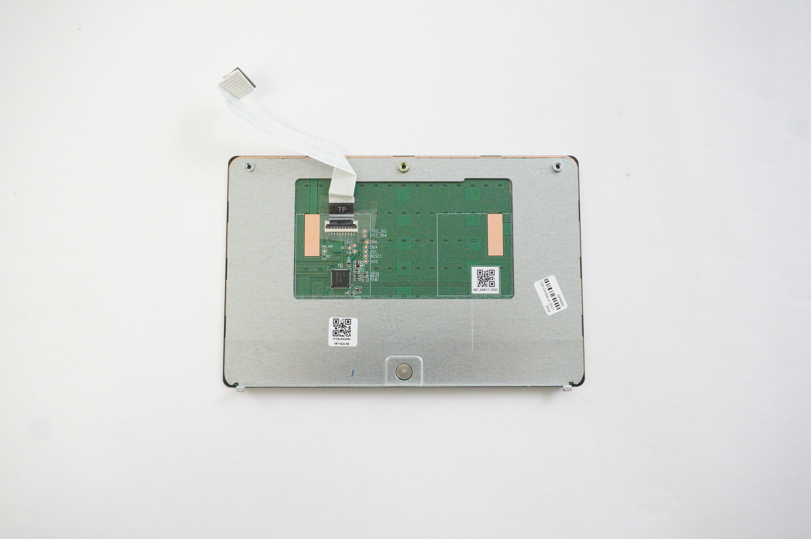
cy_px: 270
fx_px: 709
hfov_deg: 59.5
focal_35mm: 32
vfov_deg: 41.6
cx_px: 406
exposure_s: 1/250
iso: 6400
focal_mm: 21
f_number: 5.6
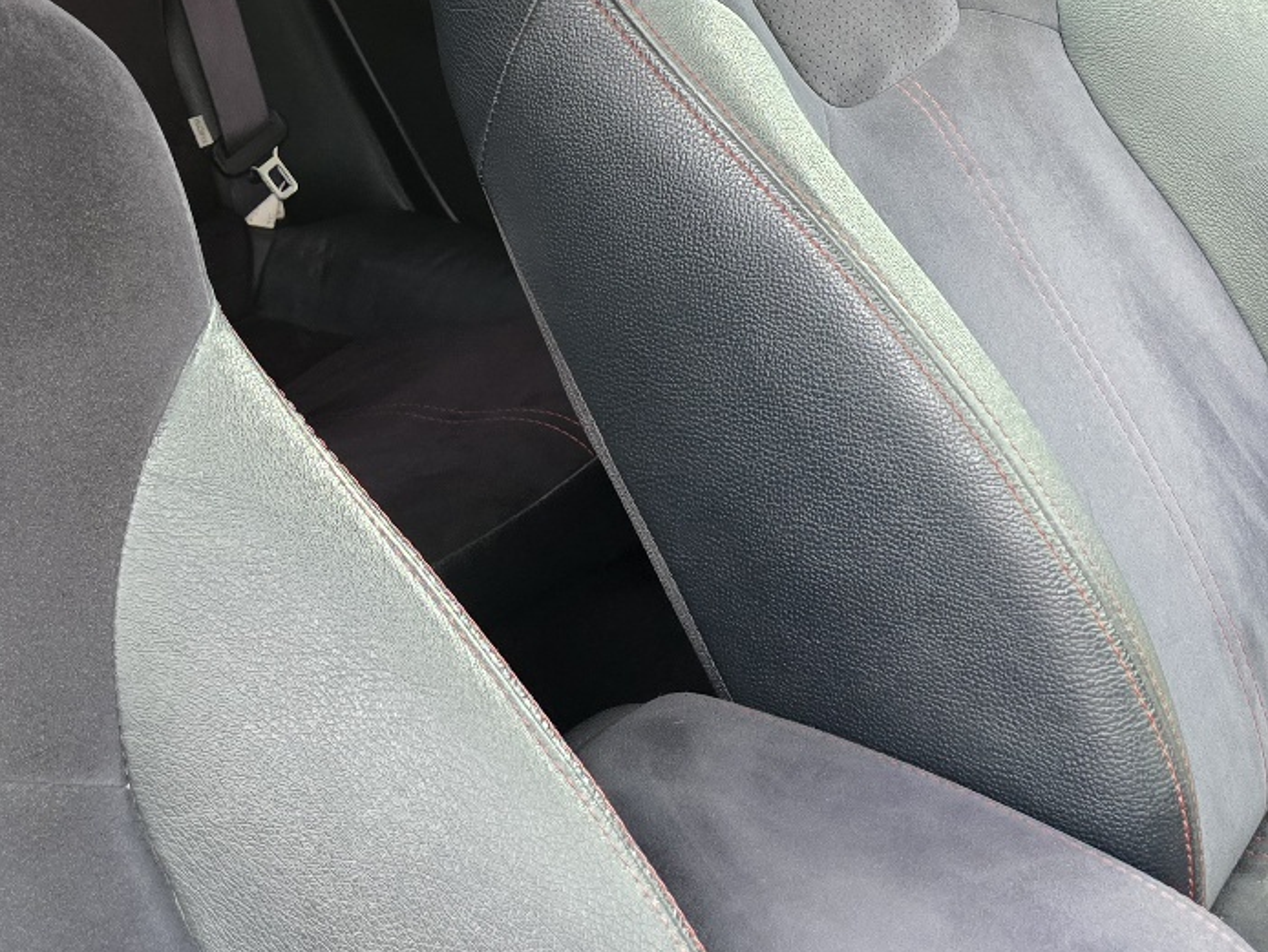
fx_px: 1942
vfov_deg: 25.3
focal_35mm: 53
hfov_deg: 34.8
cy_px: -135
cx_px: 216
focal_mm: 6.3
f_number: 1.7
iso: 400
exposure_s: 1/101
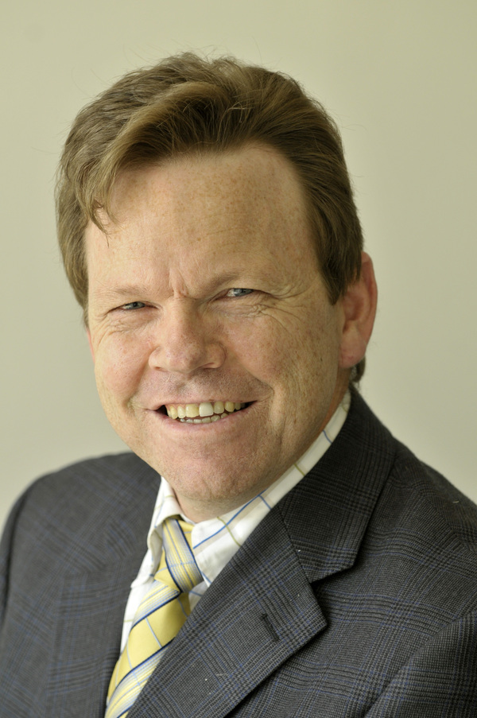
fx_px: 4482
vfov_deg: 9.2
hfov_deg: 6.1
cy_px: 359
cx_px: 238
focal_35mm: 225
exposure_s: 1/125
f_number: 4.5
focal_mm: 150
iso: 400
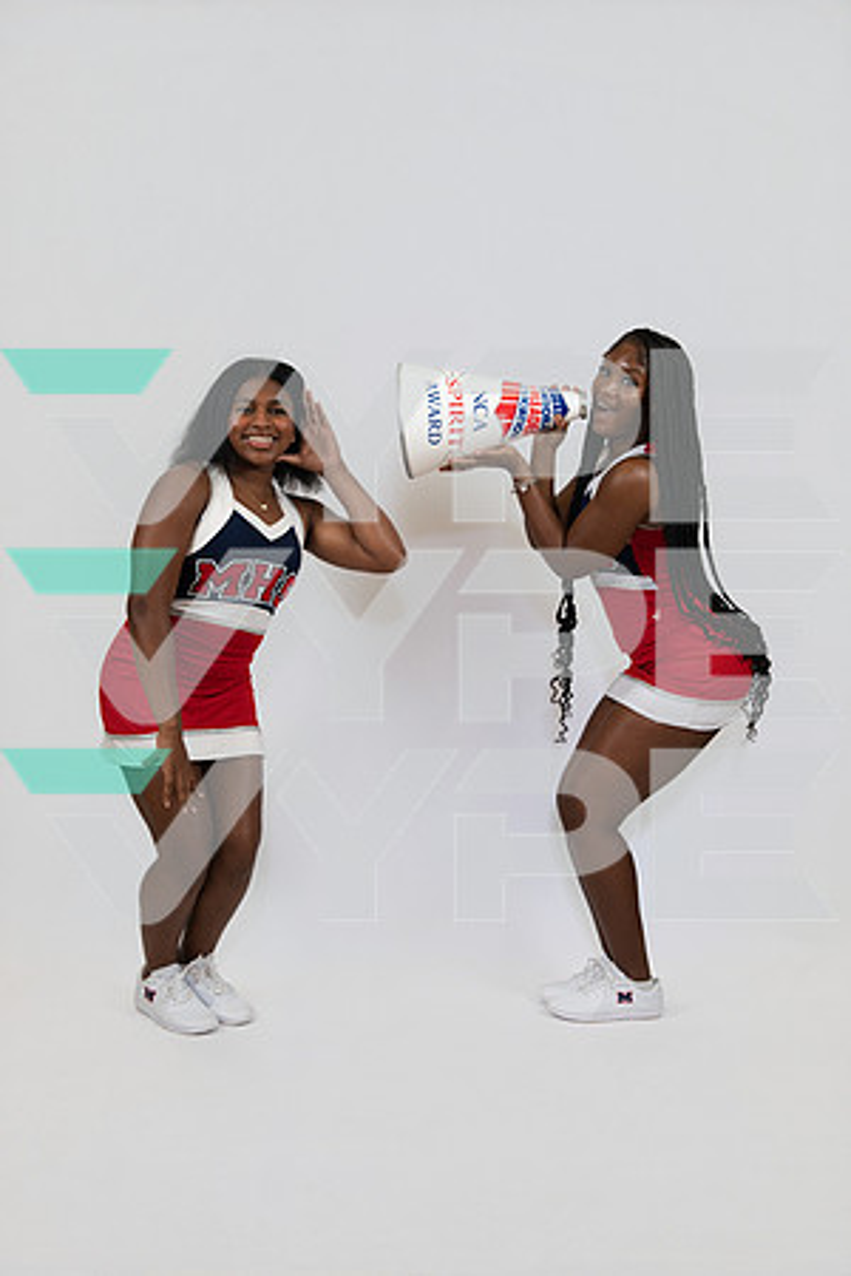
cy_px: 638
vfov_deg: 50.7
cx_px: 426
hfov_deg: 35.1
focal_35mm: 38
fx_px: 1347
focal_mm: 38
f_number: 4
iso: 400
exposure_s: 1/125
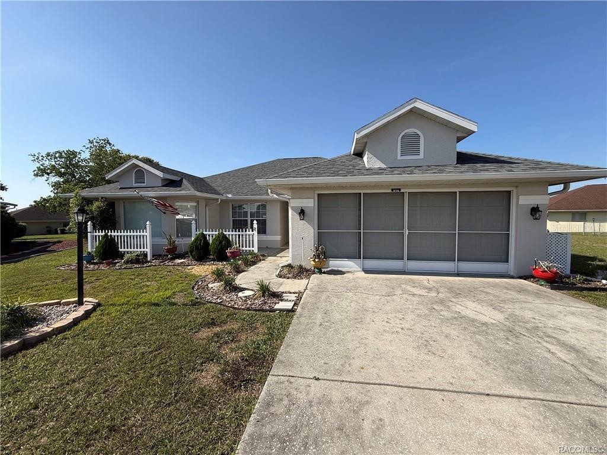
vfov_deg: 85.7
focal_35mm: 14
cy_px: 228
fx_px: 245
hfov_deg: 102.1
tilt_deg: -1.8
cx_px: 304
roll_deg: +0.3
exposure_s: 1/1795
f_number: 2.2
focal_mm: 2.22
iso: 50
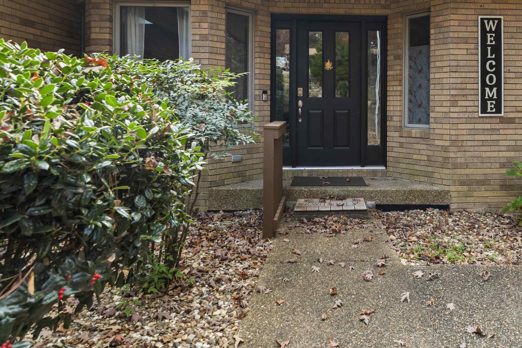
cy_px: 121
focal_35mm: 27
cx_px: 343
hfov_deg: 65.8
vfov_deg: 47.3
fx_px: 391
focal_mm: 17
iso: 320
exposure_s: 1/80
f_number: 7.1
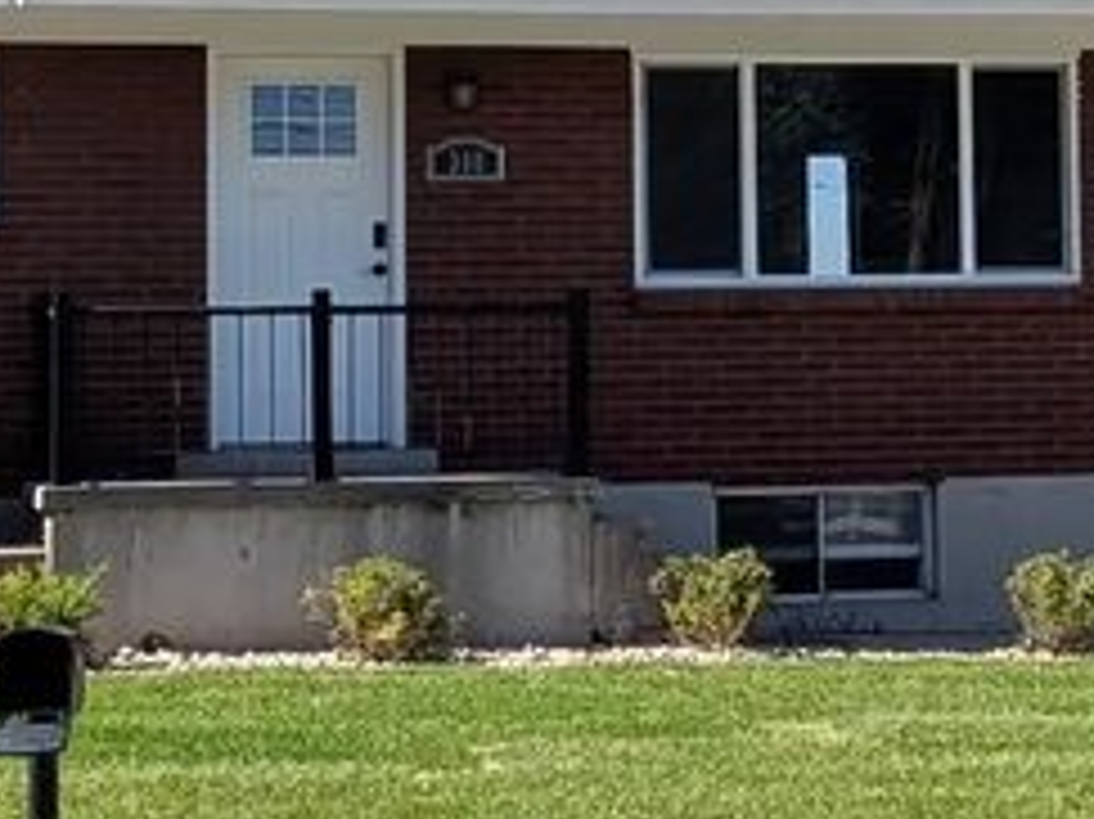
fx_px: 3190
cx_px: 477
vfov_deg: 14.6
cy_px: 180
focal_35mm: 101
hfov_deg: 19.4
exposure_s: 1/1350
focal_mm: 4.53
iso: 25
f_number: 1.7
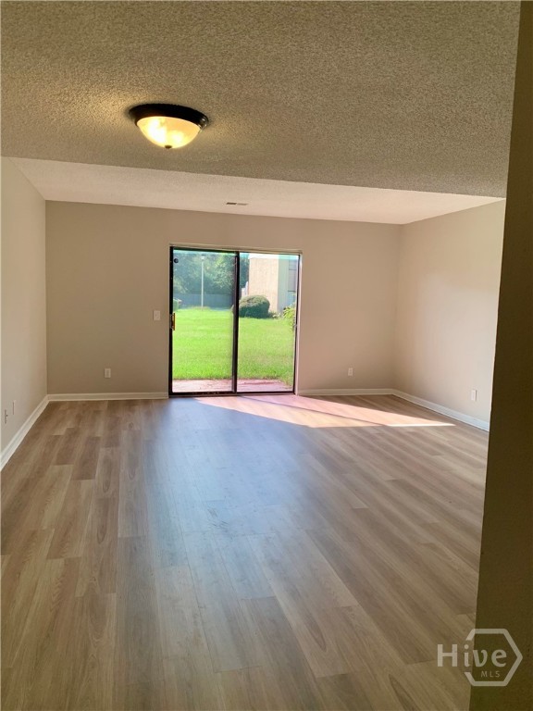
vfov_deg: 67.3
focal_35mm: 26
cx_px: 266
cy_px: 356
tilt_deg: -4.9
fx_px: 534
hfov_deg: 53.1
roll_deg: -0.4
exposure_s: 1/122
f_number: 1.8
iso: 50
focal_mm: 4.25
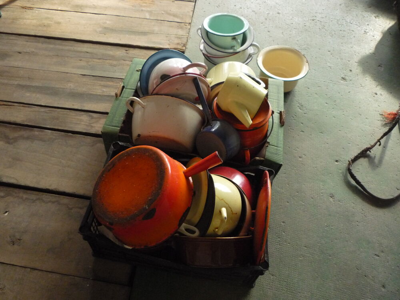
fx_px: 347
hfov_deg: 60.0
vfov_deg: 46.8
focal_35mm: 30
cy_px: 150
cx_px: 200
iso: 400
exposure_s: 1/320
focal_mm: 5.2
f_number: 3.3
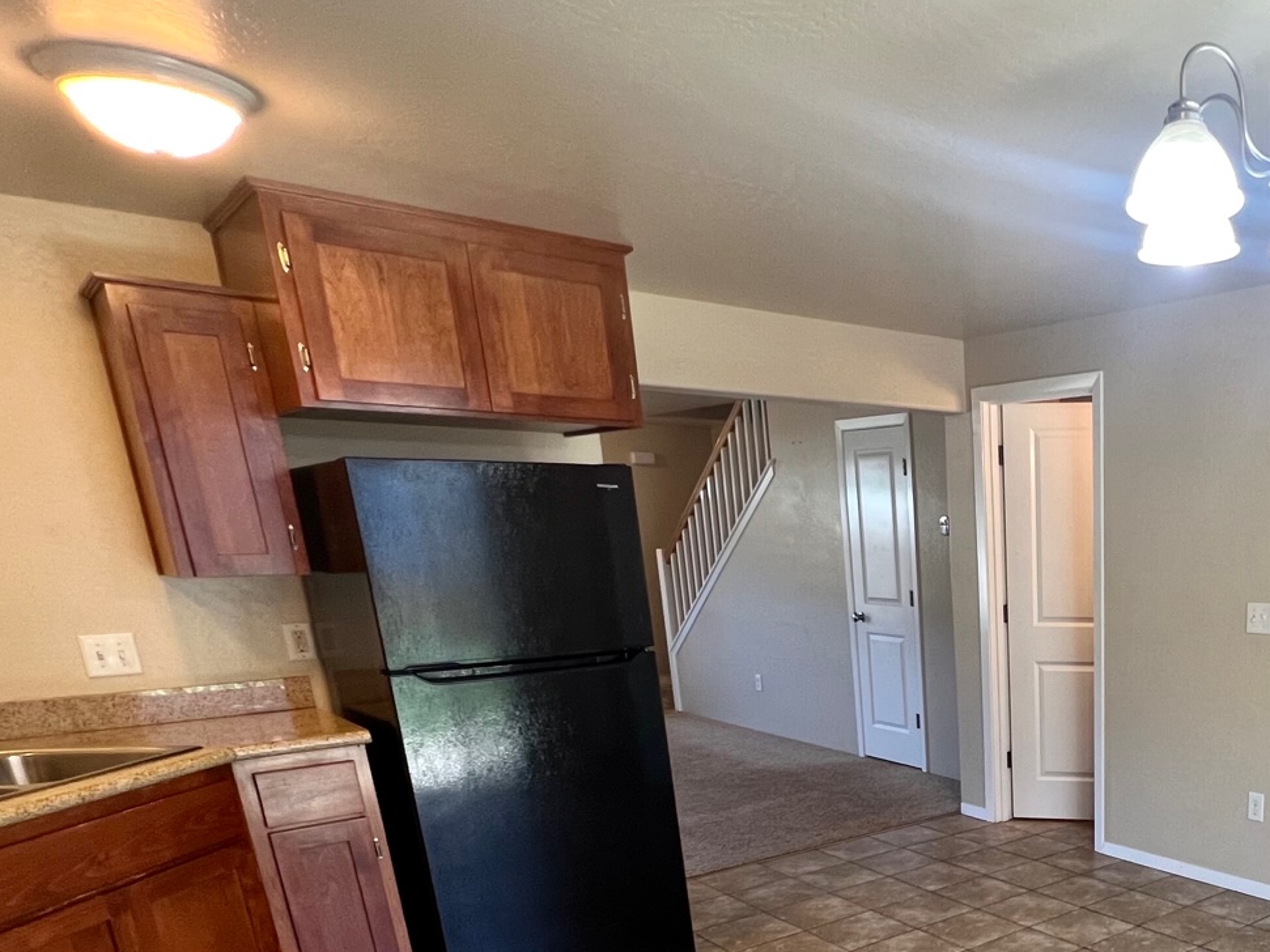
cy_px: 849
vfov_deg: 46.6
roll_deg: +0.5
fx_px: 990
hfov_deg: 57.5
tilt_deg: -17.1
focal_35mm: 27
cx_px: 1109
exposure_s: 1/60
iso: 125
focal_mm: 1.57
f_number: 1.8
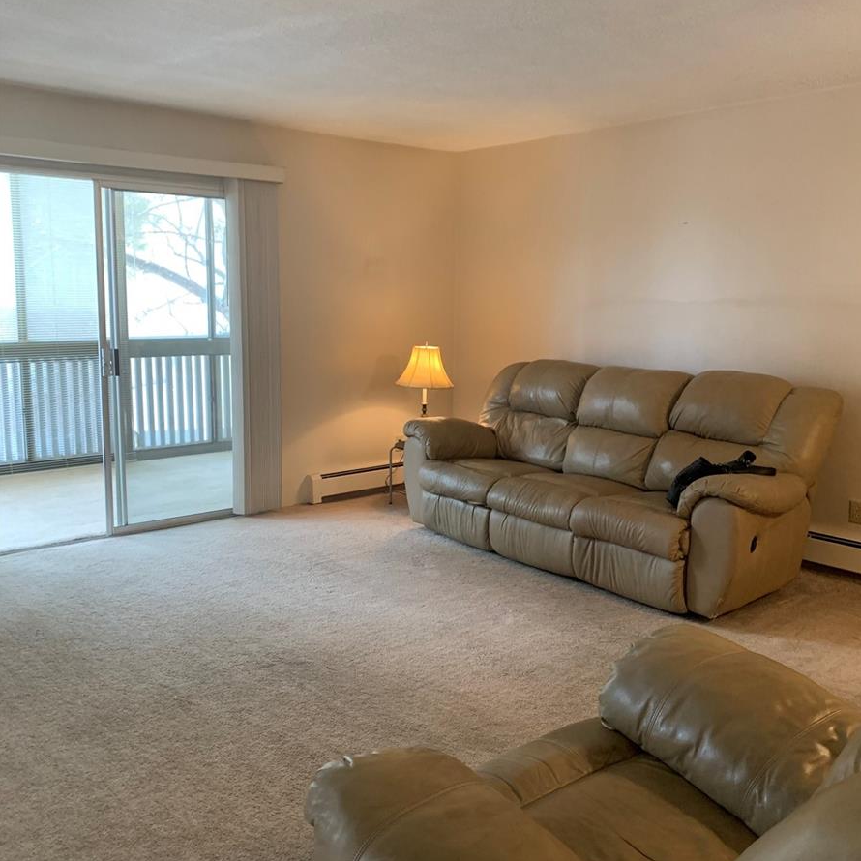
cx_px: 432
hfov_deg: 52.5
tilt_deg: -9.7
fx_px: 872
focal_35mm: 31
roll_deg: -0.4
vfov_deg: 52.5
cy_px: 430
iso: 160
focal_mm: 4.25
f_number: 1.8
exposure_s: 1/60
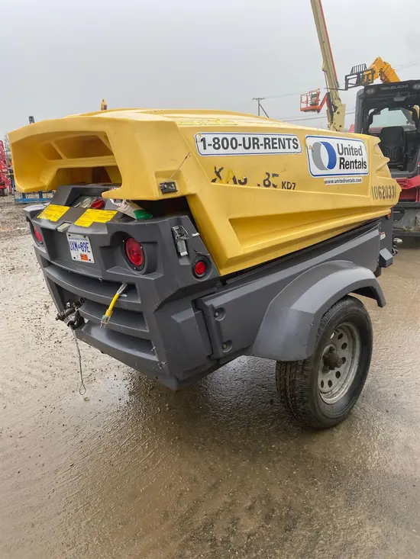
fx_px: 420
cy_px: 280
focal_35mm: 26
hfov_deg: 53.1
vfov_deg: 67.3
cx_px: 210
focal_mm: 4.25
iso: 32
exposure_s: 1/393
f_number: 1.8
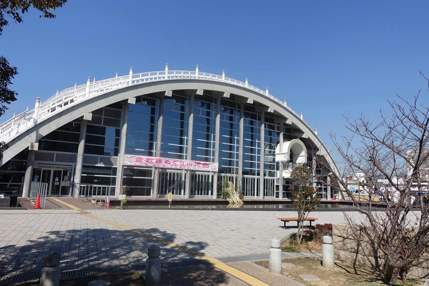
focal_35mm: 24
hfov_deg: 73.7
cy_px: 143
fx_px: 286
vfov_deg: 53.1
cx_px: 214
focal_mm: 8.8
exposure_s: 1/640
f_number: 5.6
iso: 125
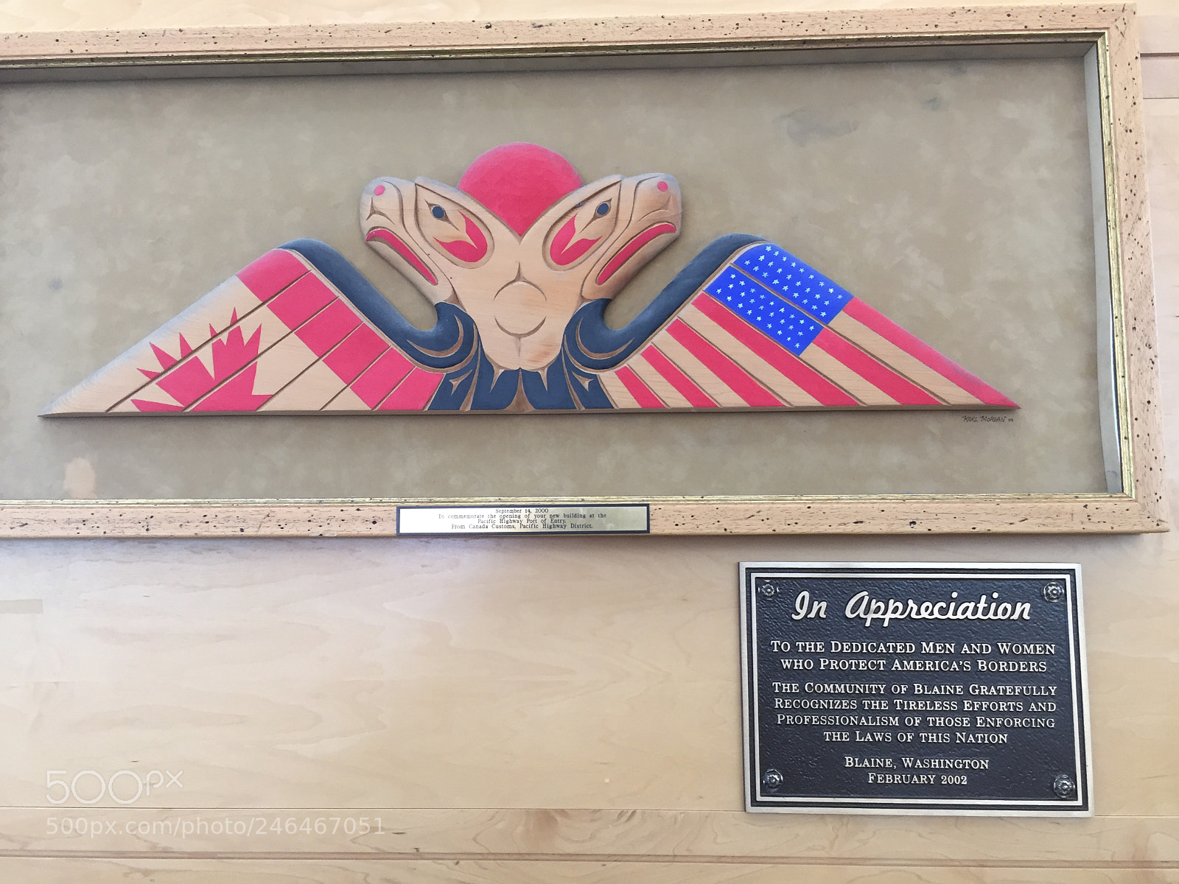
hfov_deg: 61.7
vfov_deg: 48.2
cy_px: 442
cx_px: 590
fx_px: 988
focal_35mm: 29
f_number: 2.2
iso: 80
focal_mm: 4.15
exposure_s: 1/30
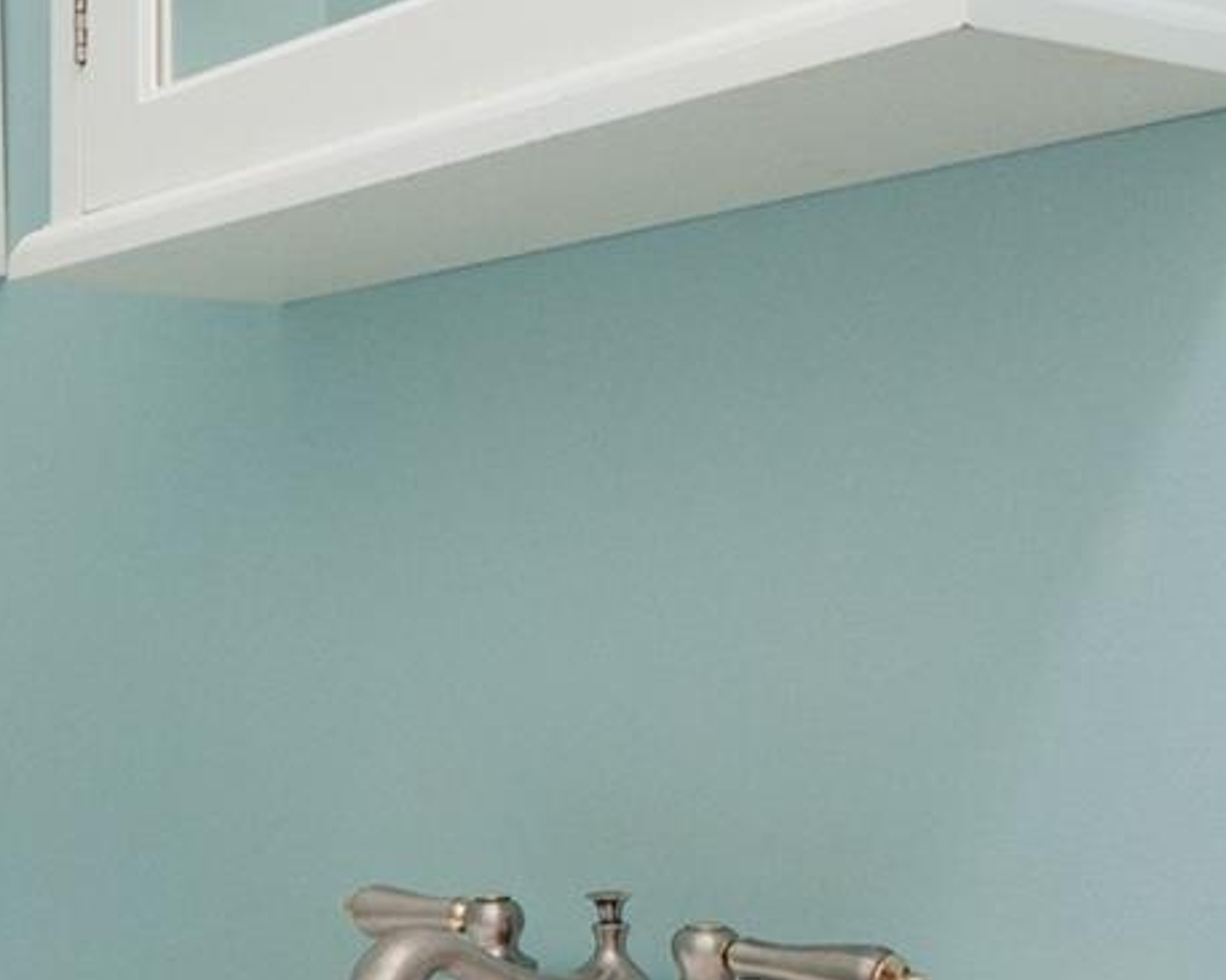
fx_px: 2285
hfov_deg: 26.5
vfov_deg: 24.1
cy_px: 625
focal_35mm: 63
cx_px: -268
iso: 800
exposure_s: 1/125
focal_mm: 10
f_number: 8
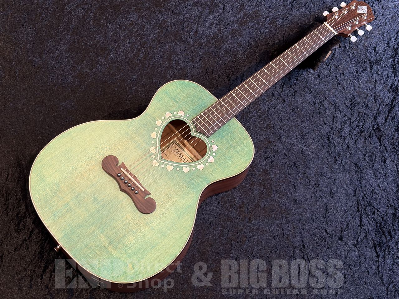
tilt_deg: -67.6
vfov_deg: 28.0
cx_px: 200
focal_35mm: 52
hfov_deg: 36.8
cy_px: 150
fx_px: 599
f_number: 1.6
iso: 100
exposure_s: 1/60
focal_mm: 5.96
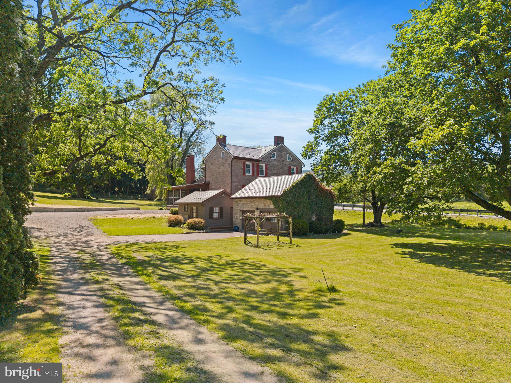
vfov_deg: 56.8
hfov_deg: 71.6
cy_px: 192
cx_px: 256
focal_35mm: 24
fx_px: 354
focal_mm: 8.67
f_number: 1.8
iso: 210
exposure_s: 1/3200
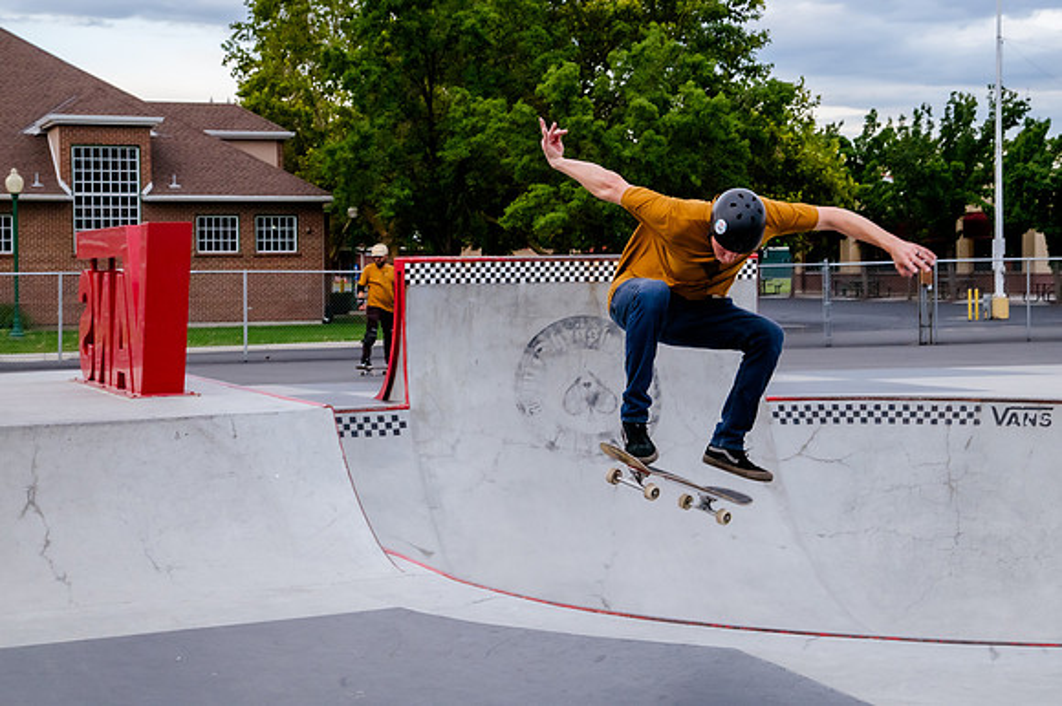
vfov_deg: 18.4
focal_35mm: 74
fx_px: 2179
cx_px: 531
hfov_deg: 27.4
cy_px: 286
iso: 2500
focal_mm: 62
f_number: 9
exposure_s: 1/400
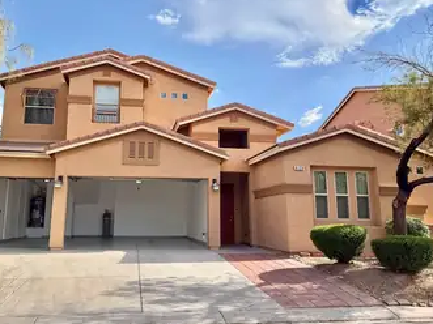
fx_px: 363
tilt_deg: +10.7
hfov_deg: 61.2
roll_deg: +0.0
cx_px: 177
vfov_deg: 48.2
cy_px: 153
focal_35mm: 29
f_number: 1.78
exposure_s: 1/5319
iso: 80
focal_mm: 6.76
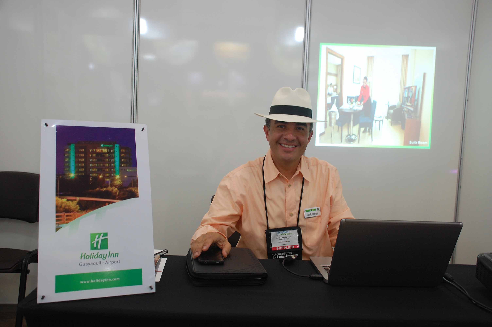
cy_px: 164
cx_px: 246
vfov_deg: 39.9
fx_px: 451
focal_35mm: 33
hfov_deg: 57.3
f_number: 3.8
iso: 400
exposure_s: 1/50
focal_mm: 22
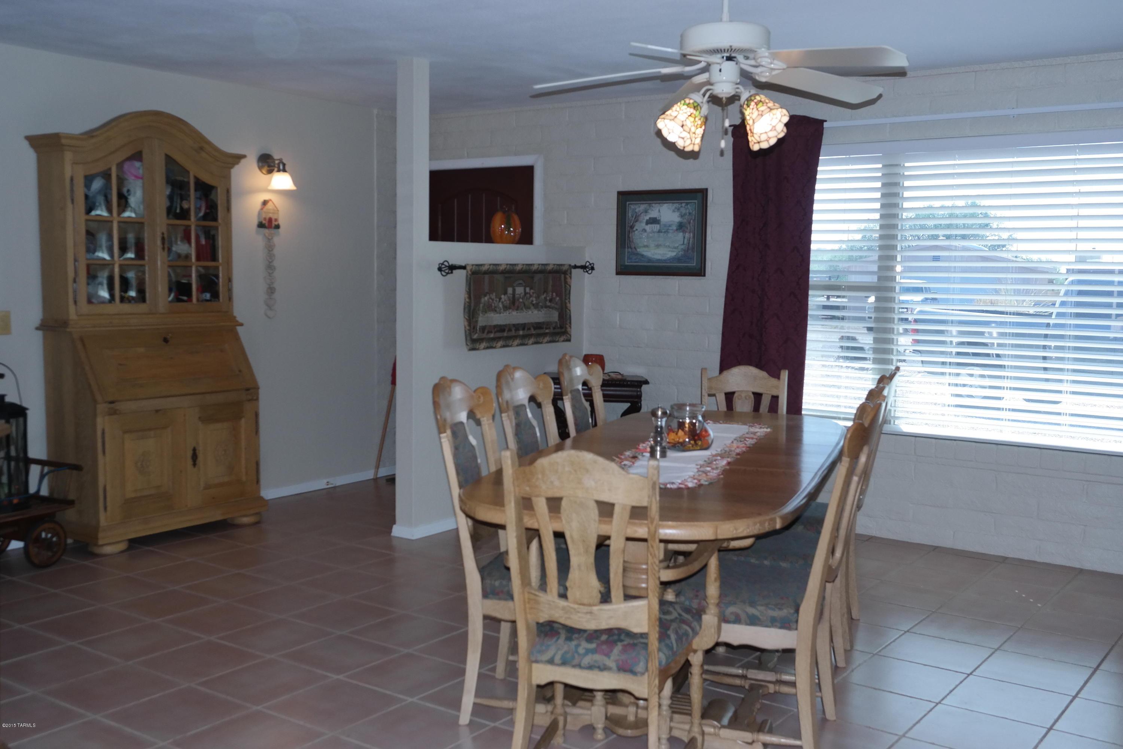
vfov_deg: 36.9
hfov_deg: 53.1
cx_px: 562
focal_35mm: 36
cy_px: 374
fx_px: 1123
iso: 400
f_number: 5
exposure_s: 1/160
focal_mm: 24
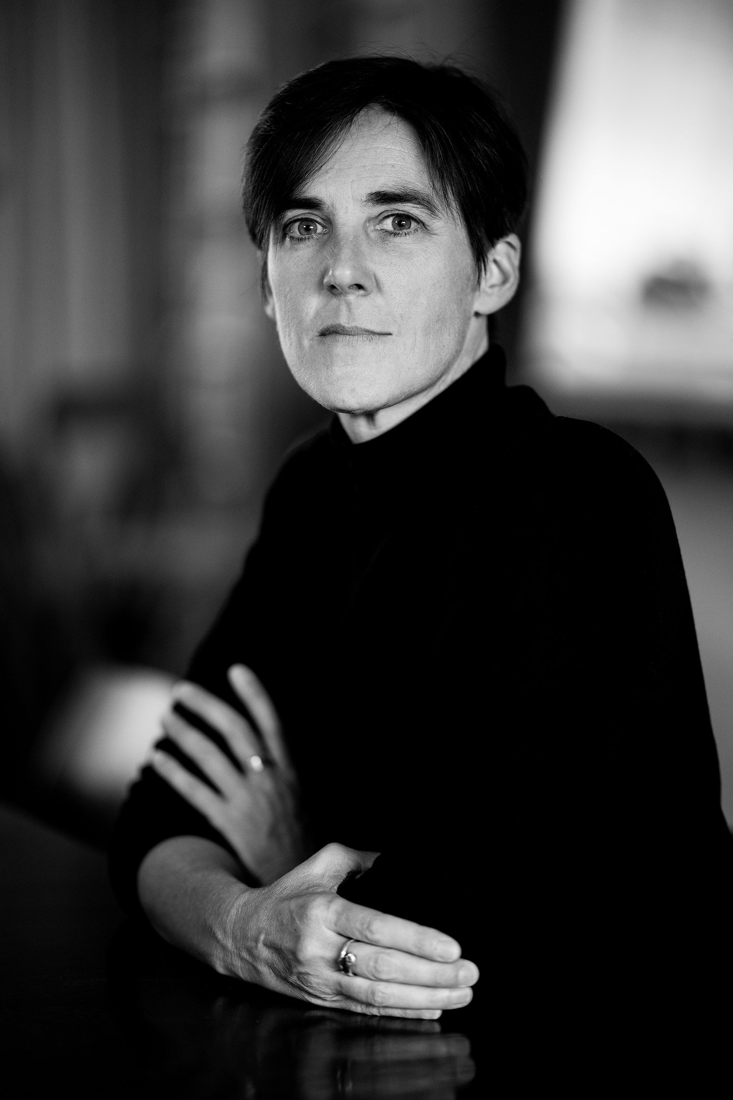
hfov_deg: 13.0
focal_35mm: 105
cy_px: 550
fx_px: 3207
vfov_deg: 19.5
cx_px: 366
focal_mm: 105
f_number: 1.4
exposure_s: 1/250
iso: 1000
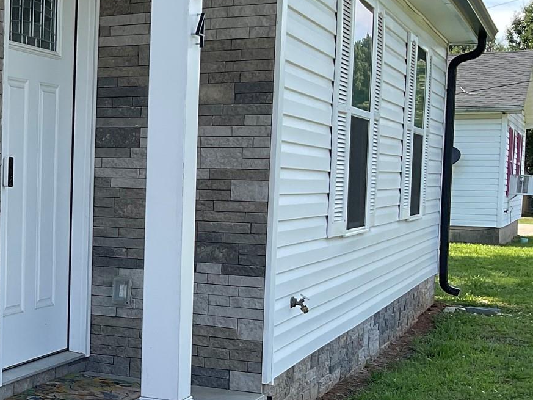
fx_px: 1047
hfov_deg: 26.1
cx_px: -72
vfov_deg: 21.6
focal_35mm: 68
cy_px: 256
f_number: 1.8
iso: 16
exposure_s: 1/599
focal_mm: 3
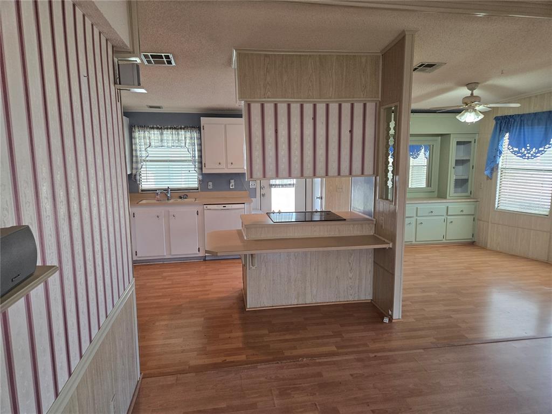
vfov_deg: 58.9
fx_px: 367
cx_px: 276
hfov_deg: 73.9
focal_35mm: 23
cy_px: 207
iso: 160
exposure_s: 1/120
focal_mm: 5.4
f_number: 1.8
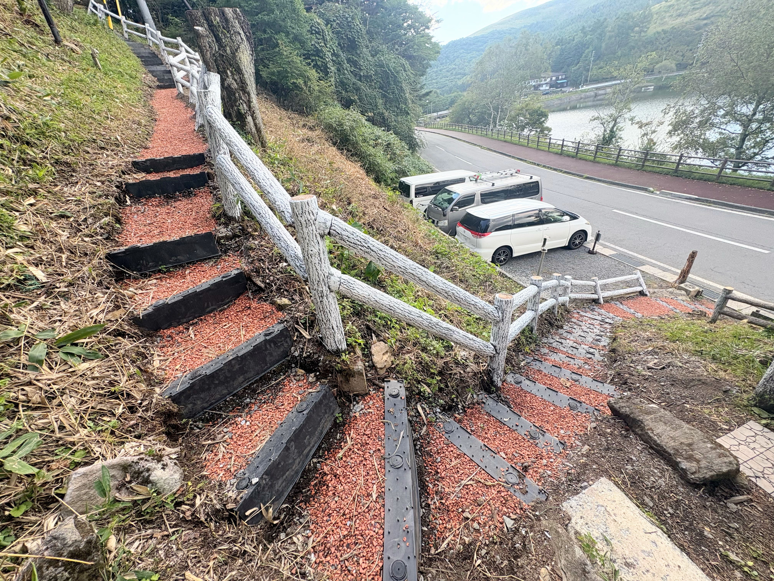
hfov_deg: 102.1
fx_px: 313
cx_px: 387
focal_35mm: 14
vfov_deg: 85.7
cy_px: 290
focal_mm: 2.22
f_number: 2.2
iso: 64
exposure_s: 1/388
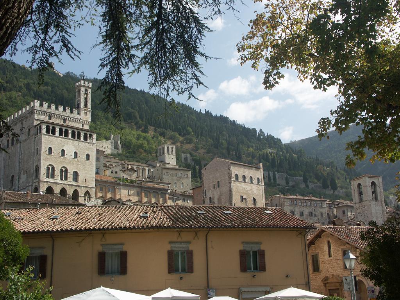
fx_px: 543
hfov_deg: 40.4
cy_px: 150
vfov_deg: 30.9
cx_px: 200
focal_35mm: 47
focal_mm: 12.19
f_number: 7.1
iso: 64
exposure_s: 1/200
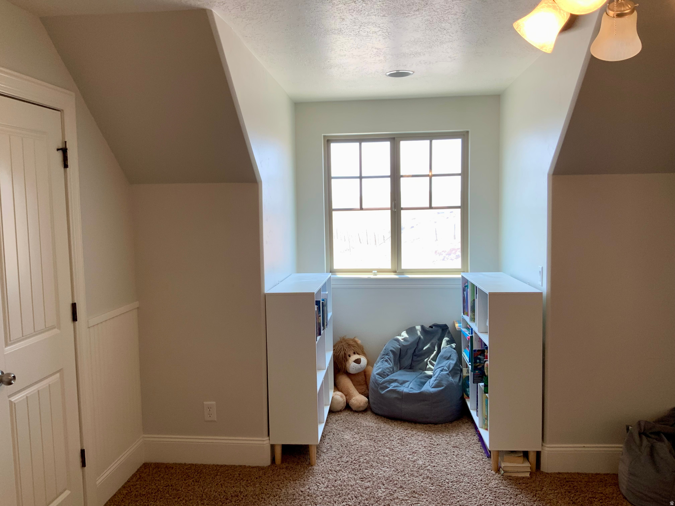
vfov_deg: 48.2
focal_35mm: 29
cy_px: 253
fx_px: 565
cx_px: 338
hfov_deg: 61.7
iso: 32
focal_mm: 3
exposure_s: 1/120
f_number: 1.8
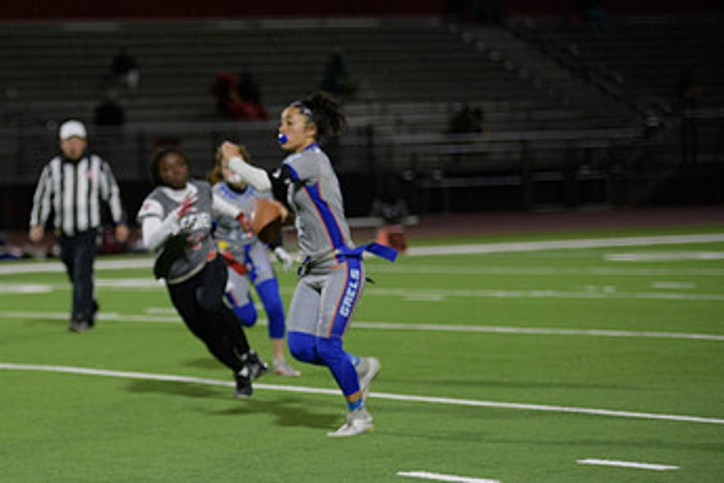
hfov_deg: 10.1
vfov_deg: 6.8
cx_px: 118
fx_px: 4062
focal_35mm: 202
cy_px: 289
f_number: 2.8
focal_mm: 120
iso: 640
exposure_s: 1/200
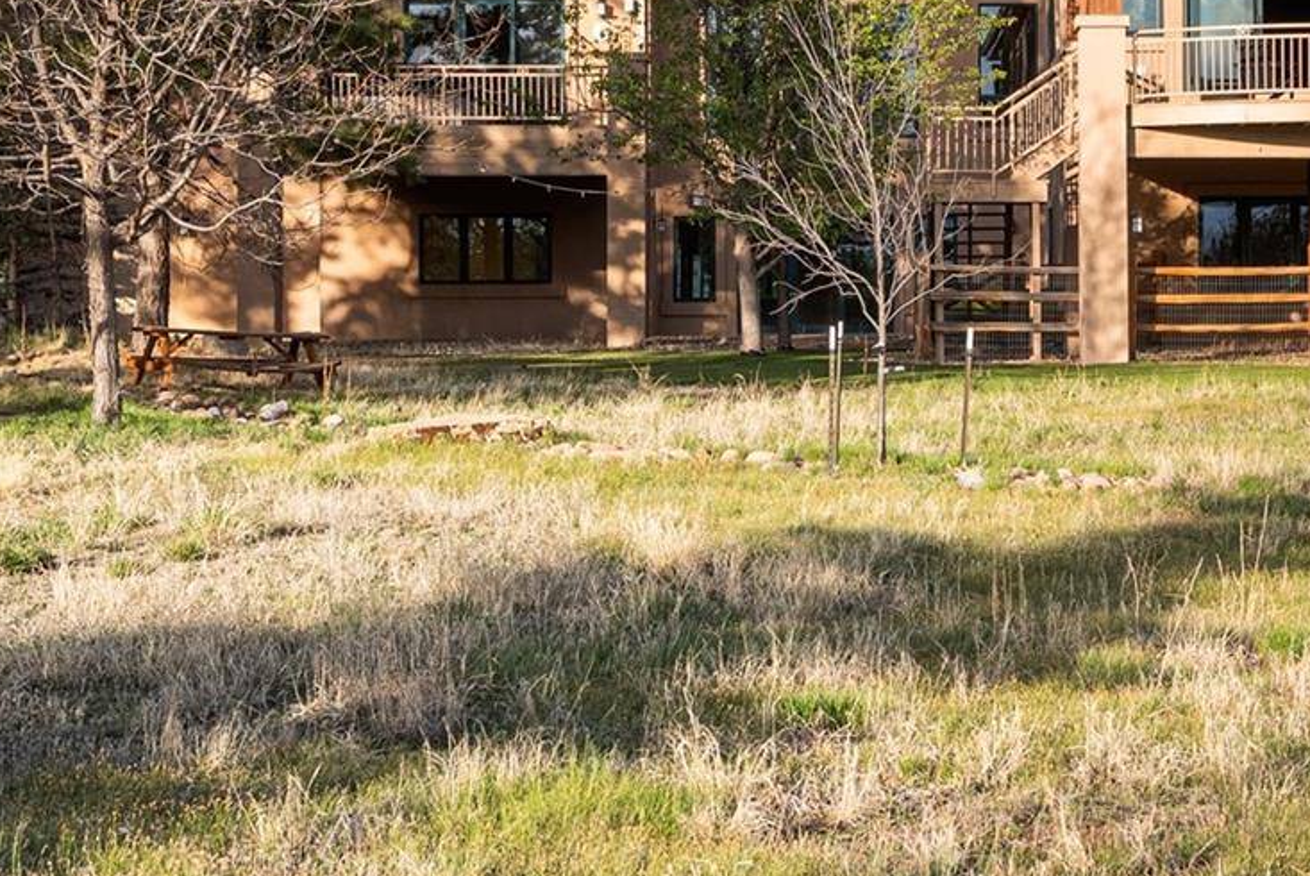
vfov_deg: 17.9
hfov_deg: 26.2
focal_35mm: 76
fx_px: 2771
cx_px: 1016
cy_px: 311
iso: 200
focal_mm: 34.5
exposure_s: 1/250
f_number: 8
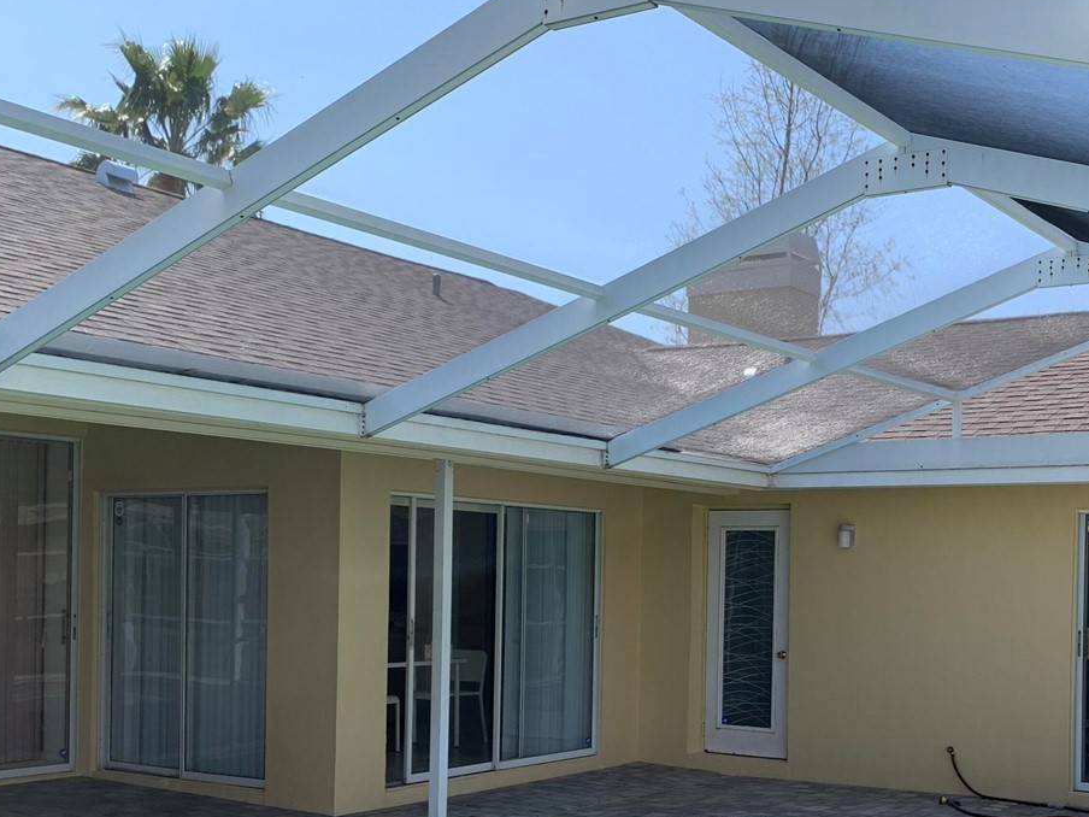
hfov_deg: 40.6
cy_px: 613
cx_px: 741
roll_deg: -2.3
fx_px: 1447
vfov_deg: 31.0
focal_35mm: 46
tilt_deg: -1.4
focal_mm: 4.25
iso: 25
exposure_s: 1/1032
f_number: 1.8
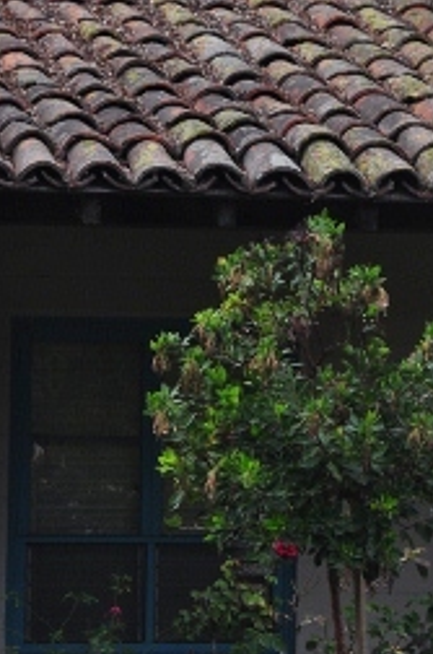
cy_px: 166
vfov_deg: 5.7
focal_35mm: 362
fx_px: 6563
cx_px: 434
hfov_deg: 3.8
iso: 200
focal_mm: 95
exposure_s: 1/60
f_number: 11
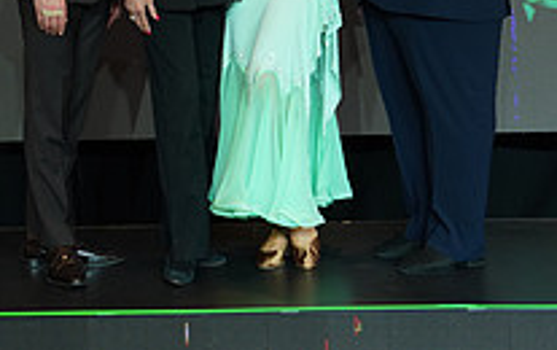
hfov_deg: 21.4
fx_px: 1474
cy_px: -101
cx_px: 218
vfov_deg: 13.1
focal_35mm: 97
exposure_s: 1/200
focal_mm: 34
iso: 1250
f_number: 5
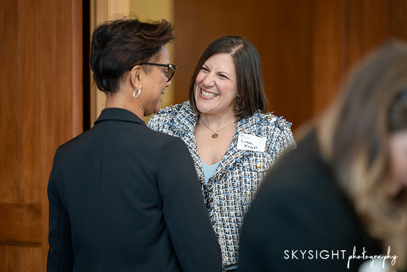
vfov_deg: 9.1
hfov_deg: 13.6
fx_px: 1701
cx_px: 204
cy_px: 136
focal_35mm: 150
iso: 3200
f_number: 2.8
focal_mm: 150
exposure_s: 1/1000
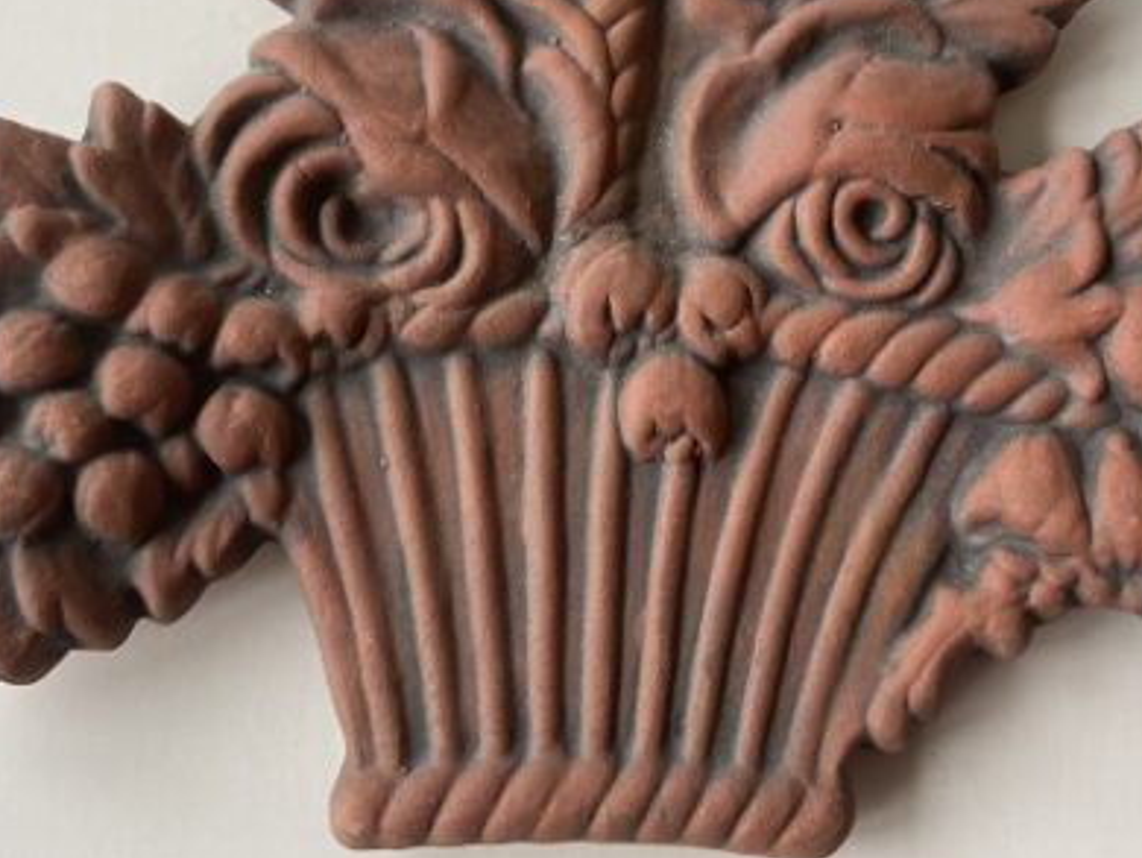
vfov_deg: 35.7
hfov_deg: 46.7
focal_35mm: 40
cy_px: 290
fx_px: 1320
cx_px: 615
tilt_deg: -77.1
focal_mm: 4.25
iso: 125
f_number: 1.8
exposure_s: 1/61
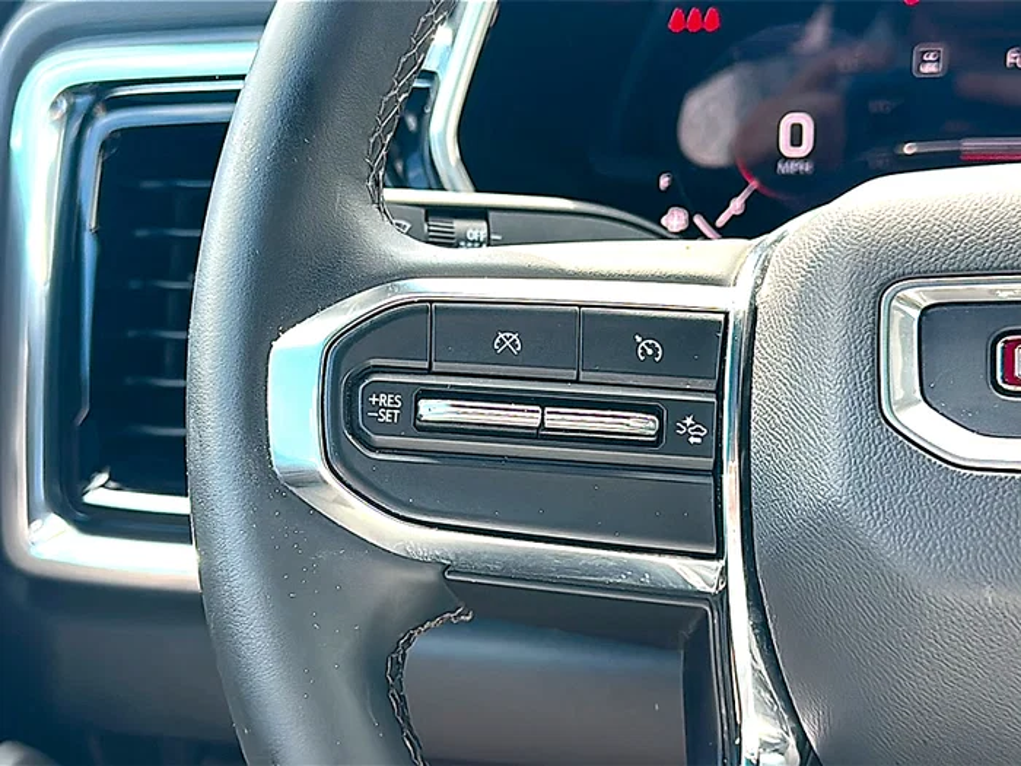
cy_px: 383
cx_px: 510
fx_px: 1357
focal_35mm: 46
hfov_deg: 41.2
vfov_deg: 31.5
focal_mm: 6.86
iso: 100
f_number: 1.78
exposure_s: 1/358
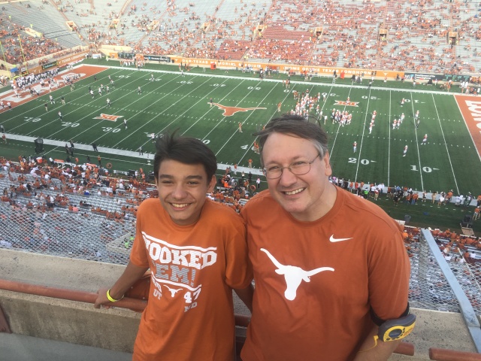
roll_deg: +1.1
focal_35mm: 29
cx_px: 240
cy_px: 180
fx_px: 403
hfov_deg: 61.7
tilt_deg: -29.7
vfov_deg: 48.2
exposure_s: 1/323
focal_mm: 4.15
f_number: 2.2
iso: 25
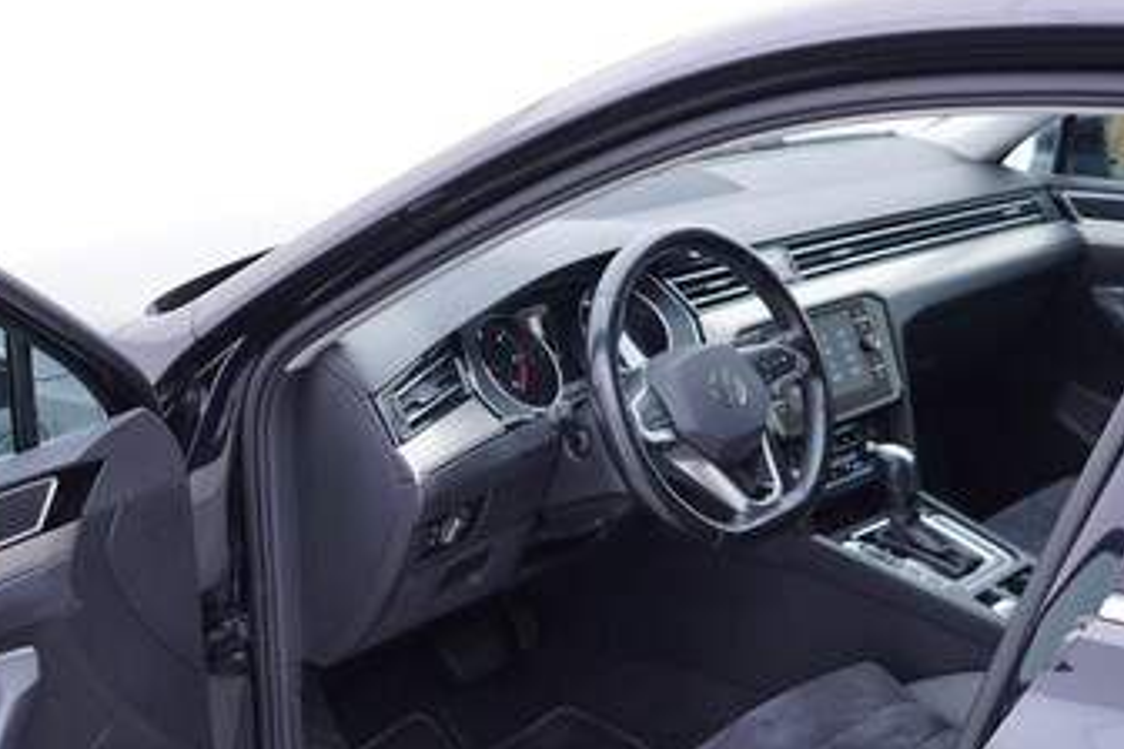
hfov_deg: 33.9
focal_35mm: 59
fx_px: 1842
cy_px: 567
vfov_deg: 22.8
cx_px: 659
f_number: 2.8
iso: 160
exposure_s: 1/40
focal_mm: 24
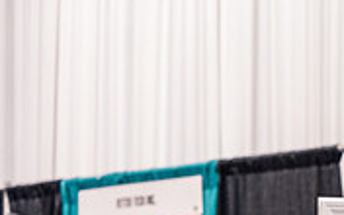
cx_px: 565
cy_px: 365
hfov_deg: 8.7
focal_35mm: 235
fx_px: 2203
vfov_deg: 5.5
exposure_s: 1/125
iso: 3200
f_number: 3.5
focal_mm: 70
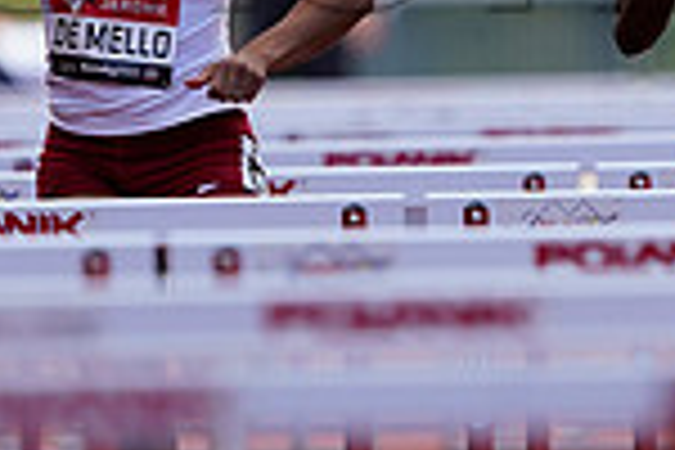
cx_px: 824
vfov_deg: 0.6
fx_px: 43572
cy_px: -110
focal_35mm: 2324
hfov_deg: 0.9
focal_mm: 600
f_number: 5
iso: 500
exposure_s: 1/640
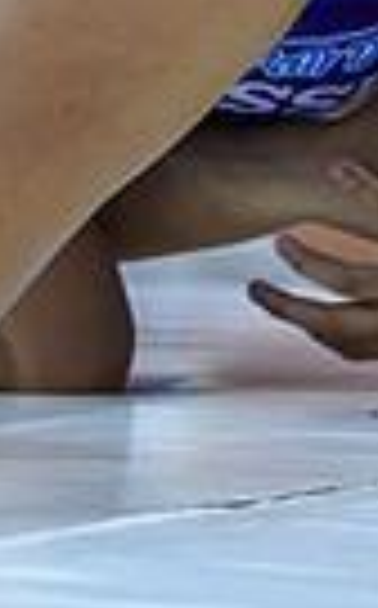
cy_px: -206
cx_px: -80
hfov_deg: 1.6
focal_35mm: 840
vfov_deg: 2.5
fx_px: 13890
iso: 2000
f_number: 2.8
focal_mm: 150
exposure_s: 1/800
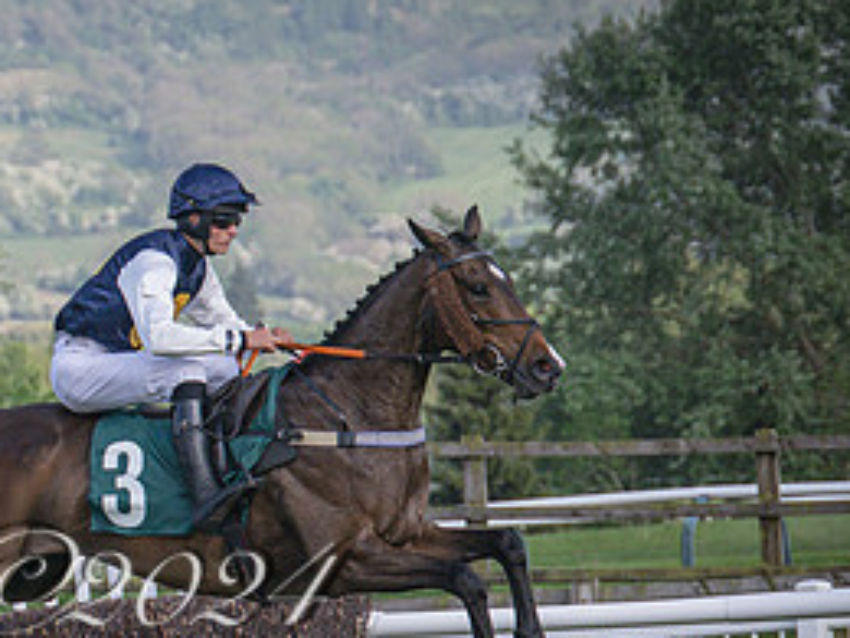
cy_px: 471
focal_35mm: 367
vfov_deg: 4.1
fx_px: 9012
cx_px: -128
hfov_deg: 5.4
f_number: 4
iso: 400
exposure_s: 1/3200
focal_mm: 98
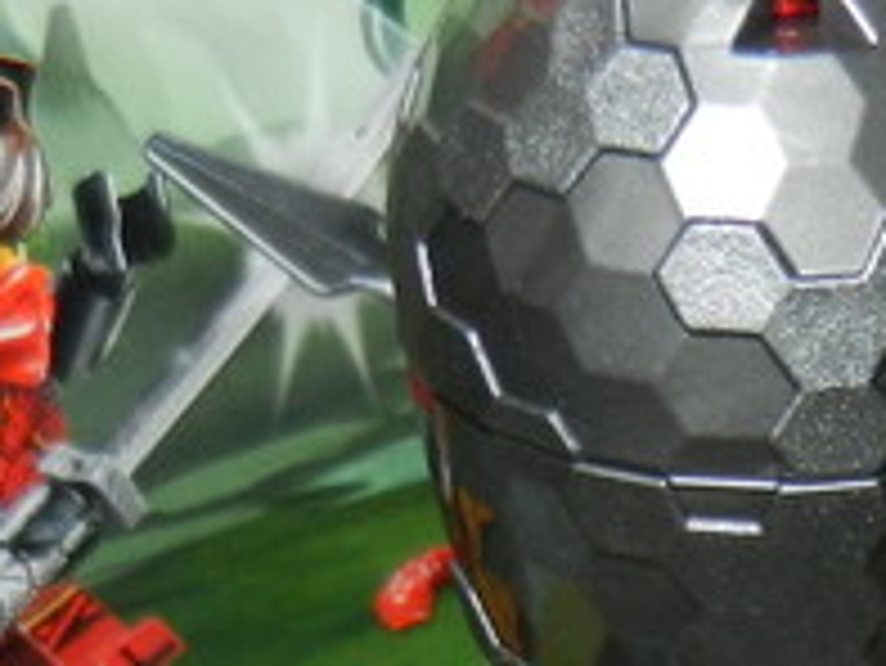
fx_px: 2920
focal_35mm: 114
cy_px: 1249
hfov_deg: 16.7
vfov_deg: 11.9
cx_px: 1007
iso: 200
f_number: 7
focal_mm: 4.5
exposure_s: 1/30
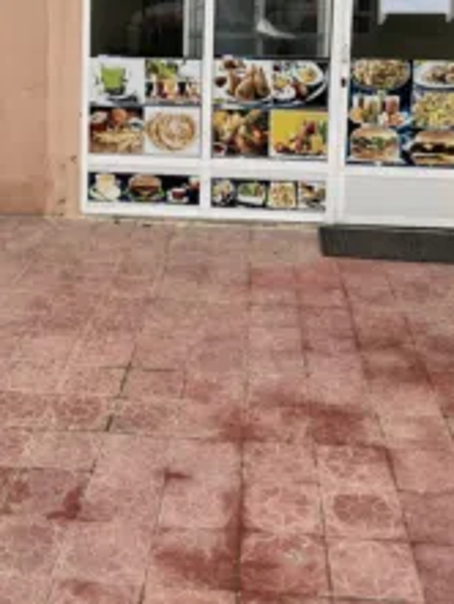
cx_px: 181
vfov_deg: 37.8
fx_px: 821
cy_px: 66
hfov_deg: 30.8
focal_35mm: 47
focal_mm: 5.1
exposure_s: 1/1212
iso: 50
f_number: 1.6
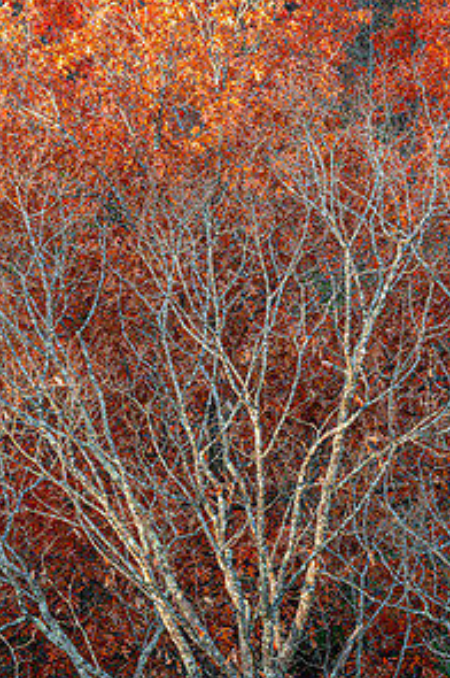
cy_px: 324
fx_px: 4003
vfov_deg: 9.7
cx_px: 202
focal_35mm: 213
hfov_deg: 6.4
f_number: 11
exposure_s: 1/13
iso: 100
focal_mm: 93
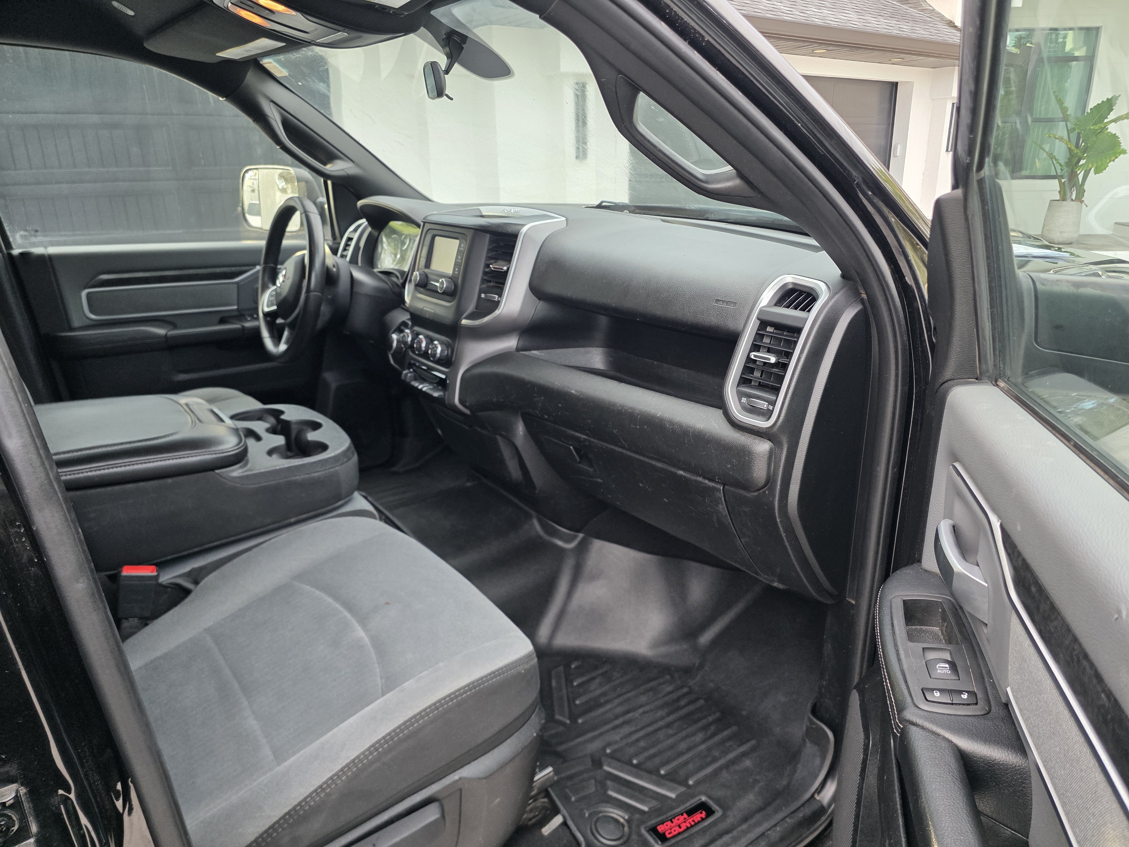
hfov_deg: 73.9
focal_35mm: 23
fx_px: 750
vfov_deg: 58.9
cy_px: 424
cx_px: 564
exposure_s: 1/180
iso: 160
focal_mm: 6.3
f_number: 1.7
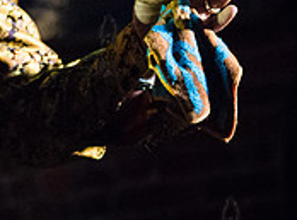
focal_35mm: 317
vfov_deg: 4.6
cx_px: -185
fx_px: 2709
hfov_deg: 6.2
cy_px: -53
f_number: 2.8
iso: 4000
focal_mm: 80
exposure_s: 1/200
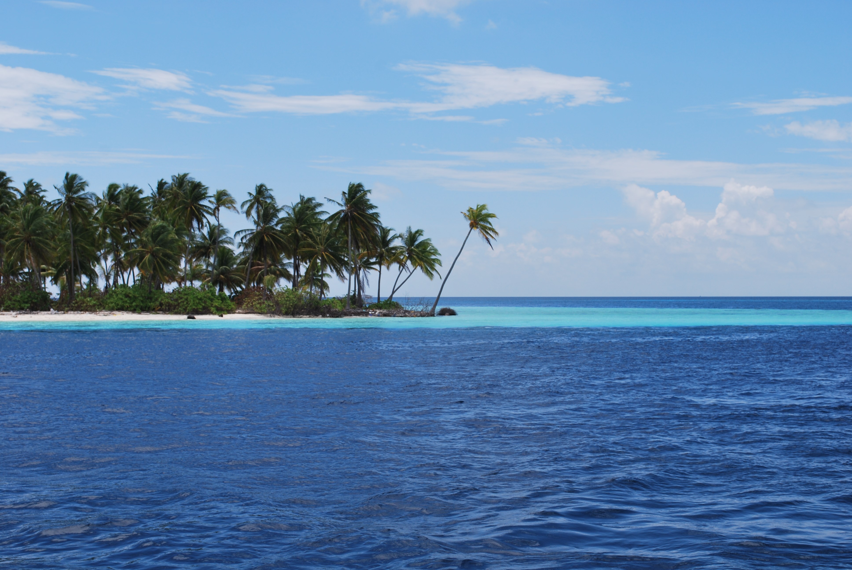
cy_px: 285
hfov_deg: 35.0
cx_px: 426
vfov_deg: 23.8
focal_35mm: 57
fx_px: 1351
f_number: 9
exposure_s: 1/320
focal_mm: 38
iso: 100
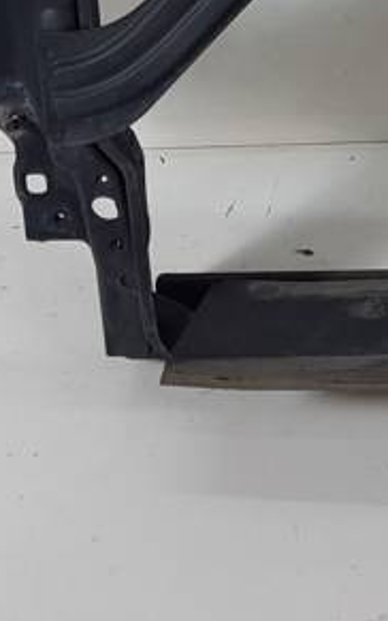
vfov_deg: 21.3
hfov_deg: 13.0
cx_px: 706
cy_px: -107
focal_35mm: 91
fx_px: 1539
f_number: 1.7
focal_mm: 4.2
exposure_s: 1/100
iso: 50
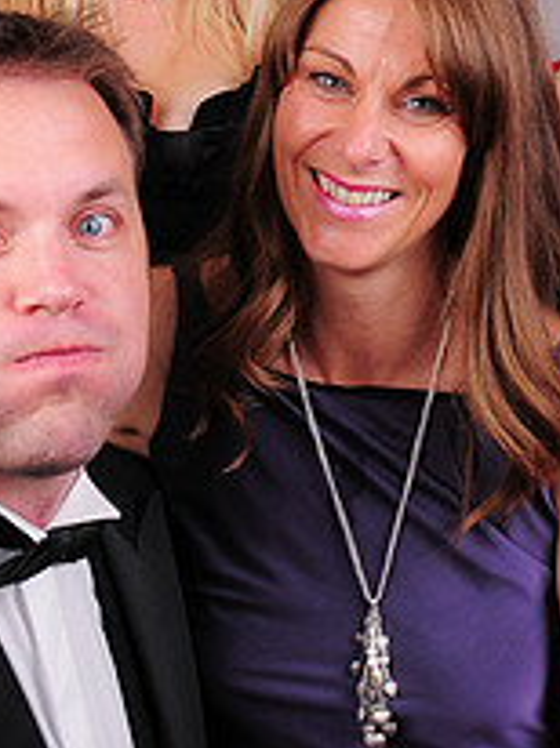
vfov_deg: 25.9
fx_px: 1578
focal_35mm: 73
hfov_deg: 19.4
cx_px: 589
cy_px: 85
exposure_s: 1/125
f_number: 8
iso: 200
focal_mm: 18
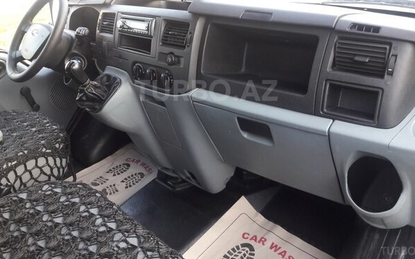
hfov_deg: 58.2
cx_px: 206
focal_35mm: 33
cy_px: 90
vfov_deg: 38.0
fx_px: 373
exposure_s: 1/33
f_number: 1.9
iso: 64
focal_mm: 3.7
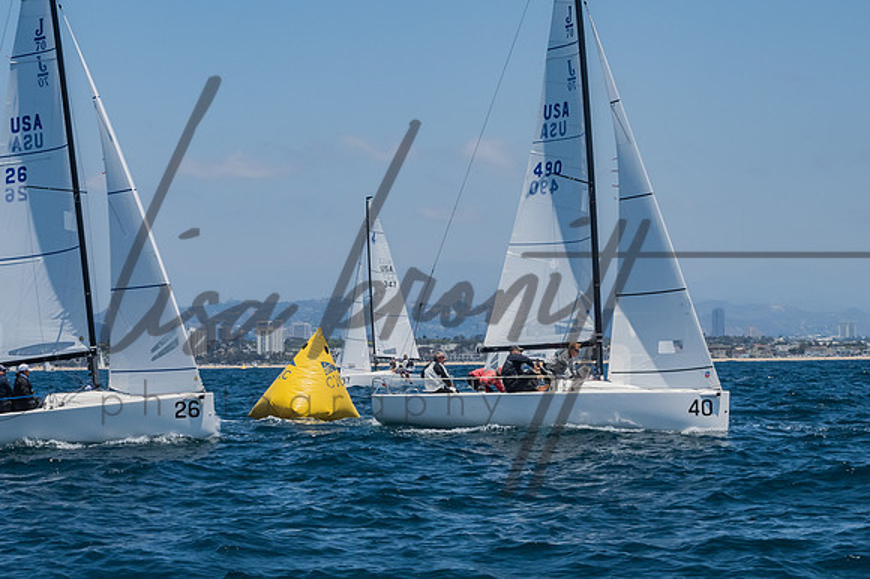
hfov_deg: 17.1
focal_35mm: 120
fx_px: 2898
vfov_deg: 11.4
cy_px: 290
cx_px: 435
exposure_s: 1/1600
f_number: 14
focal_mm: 80
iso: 640
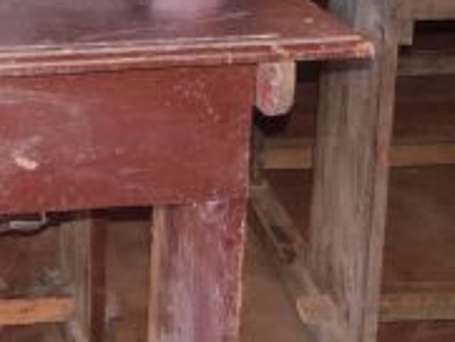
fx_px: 1394
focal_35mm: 106
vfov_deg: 12.4
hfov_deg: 18.1
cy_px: -327
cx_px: -5
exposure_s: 1/50
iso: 500
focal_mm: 12
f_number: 3.5
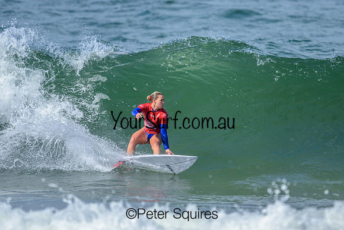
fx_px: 10513
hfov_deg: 1.9
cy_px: 89
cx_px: 165
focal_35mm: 1100
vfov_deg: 1.3
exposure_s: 1/2000
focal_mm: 800
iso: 280
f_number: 6.3
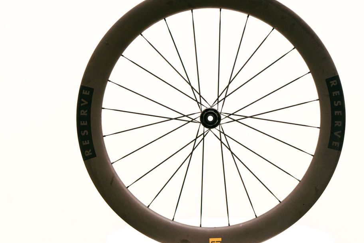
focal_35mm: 59
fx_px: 597
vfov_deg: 23.0
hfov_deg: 33.9
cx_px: 211
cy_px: 120
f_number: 8
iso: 4000
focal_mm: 45
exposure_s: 1/125
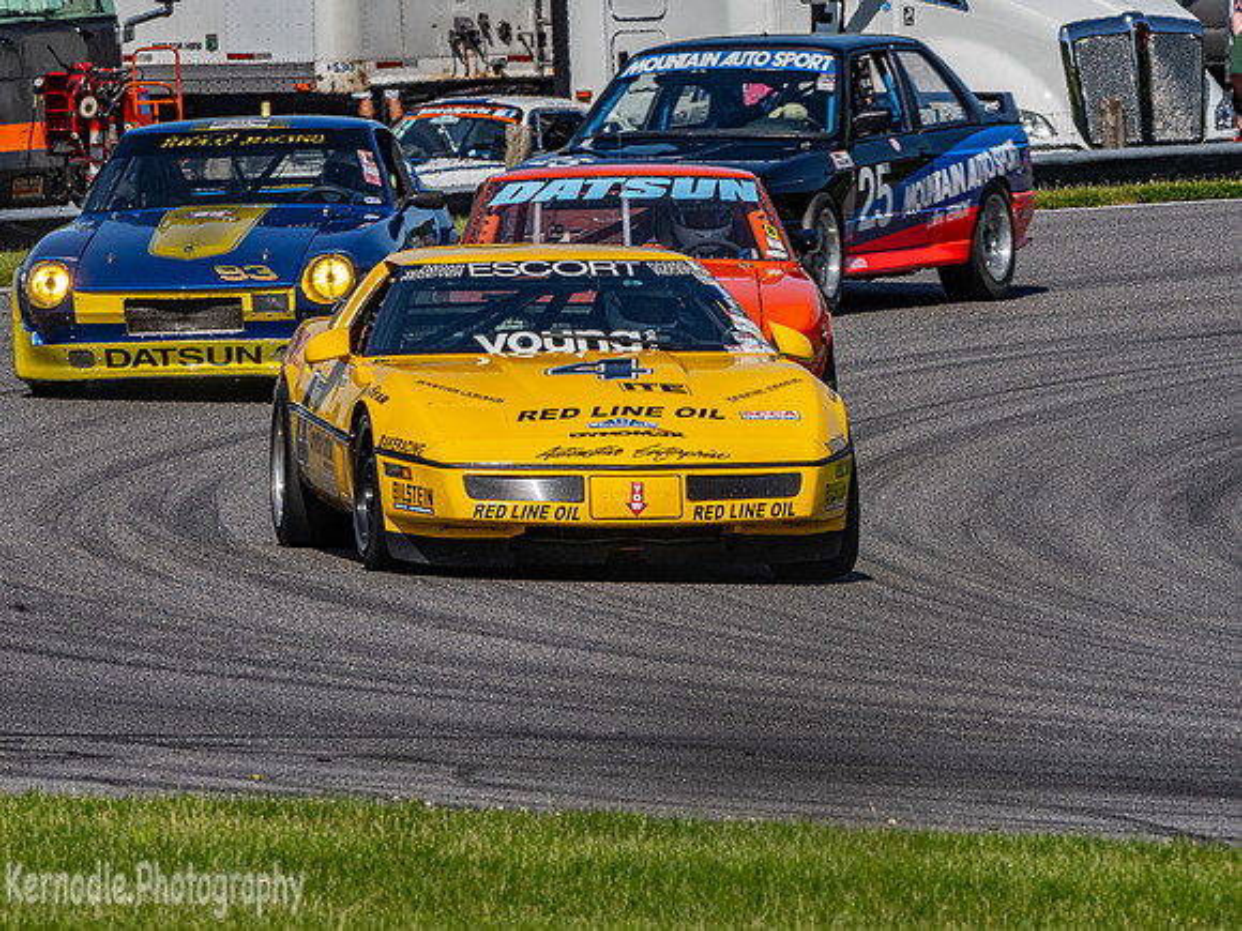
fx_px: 24804
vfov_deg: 2.2
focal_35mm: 691
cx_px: 654
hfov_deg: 2.9
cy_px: 396
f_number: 13
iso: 400
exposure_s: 1/640
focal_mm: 300
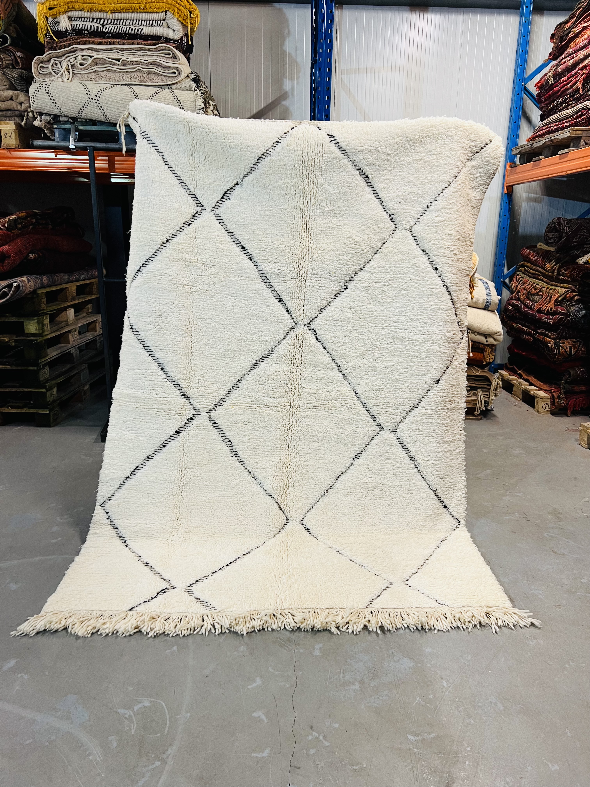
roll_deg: -2.2
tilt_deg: -14.8
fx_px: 591
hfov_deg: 53.1
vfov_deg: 67.3
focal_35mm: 26
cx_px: 295
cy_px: 394
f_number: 1.5
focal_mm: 5.7
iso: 64
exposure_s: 1/50
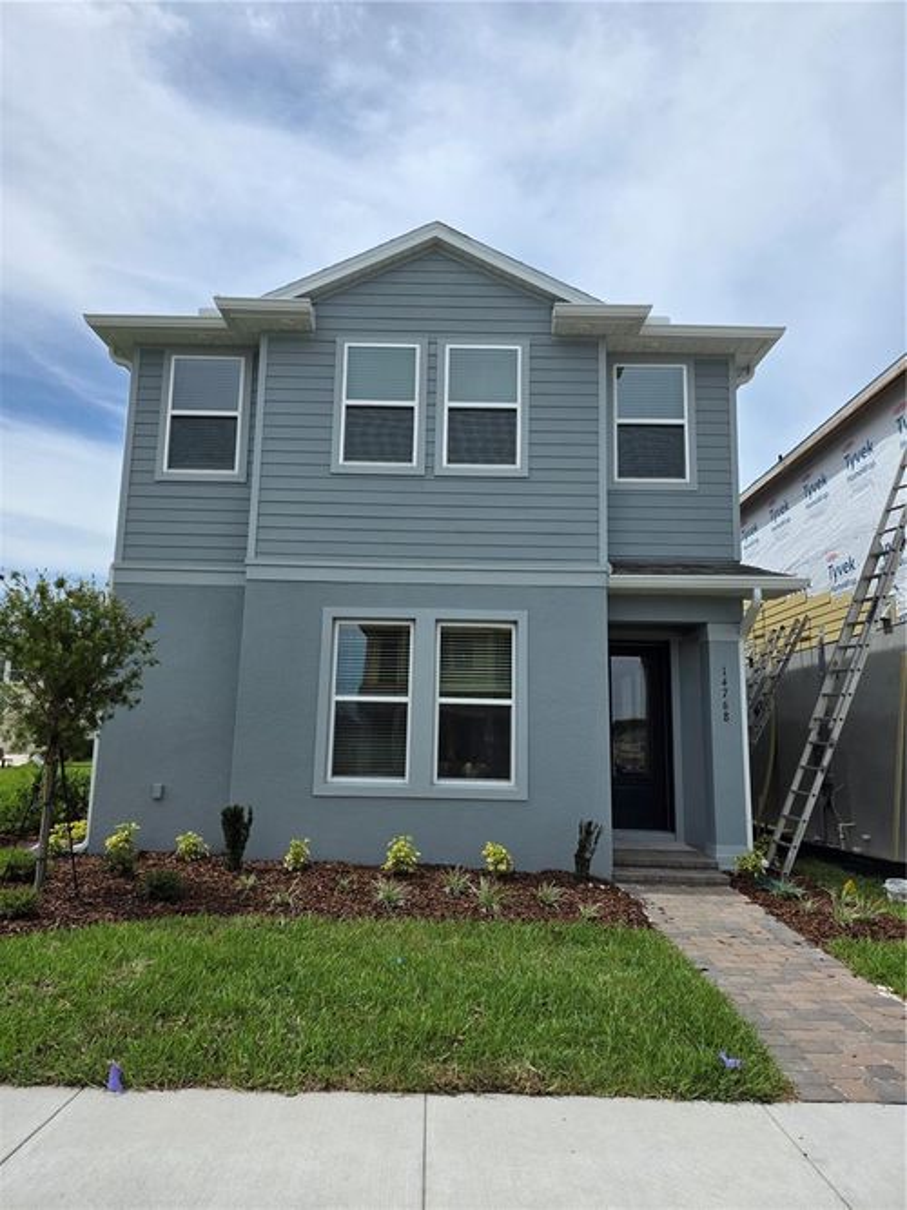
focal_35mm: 23
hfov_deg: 58.9
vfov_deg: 73.9
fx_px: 804
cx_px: 454
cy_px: 605
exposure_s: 1/7944
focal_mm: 6.3
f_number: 1.7
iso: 64
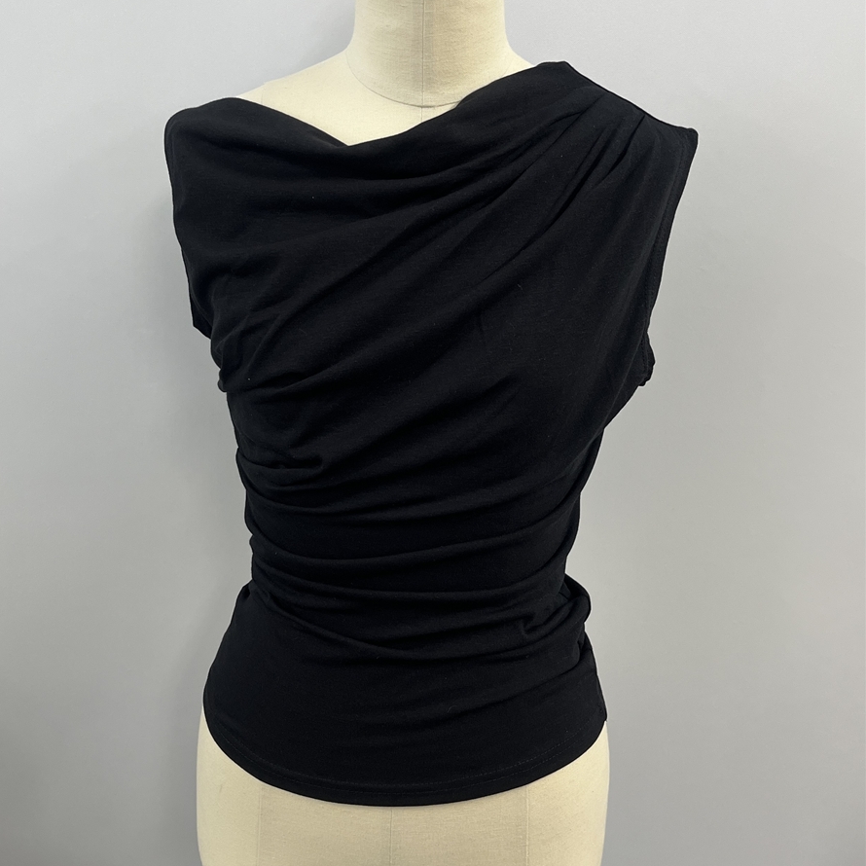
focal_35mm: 31
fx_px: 877
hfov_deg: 52.5
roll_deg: -1.4
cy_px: 361
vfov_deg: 52.3
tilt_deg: -12.9
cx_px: 429
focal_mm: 5.1
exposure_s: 1/100
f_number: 1.6
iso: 80
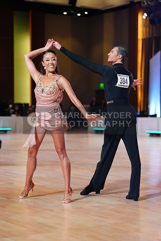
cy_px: 120
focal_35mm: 92
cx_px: 80
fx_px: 617
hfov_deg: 14.9
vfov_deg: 22.1
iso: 2000
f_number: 2.8
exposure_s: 1/400
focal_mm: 92
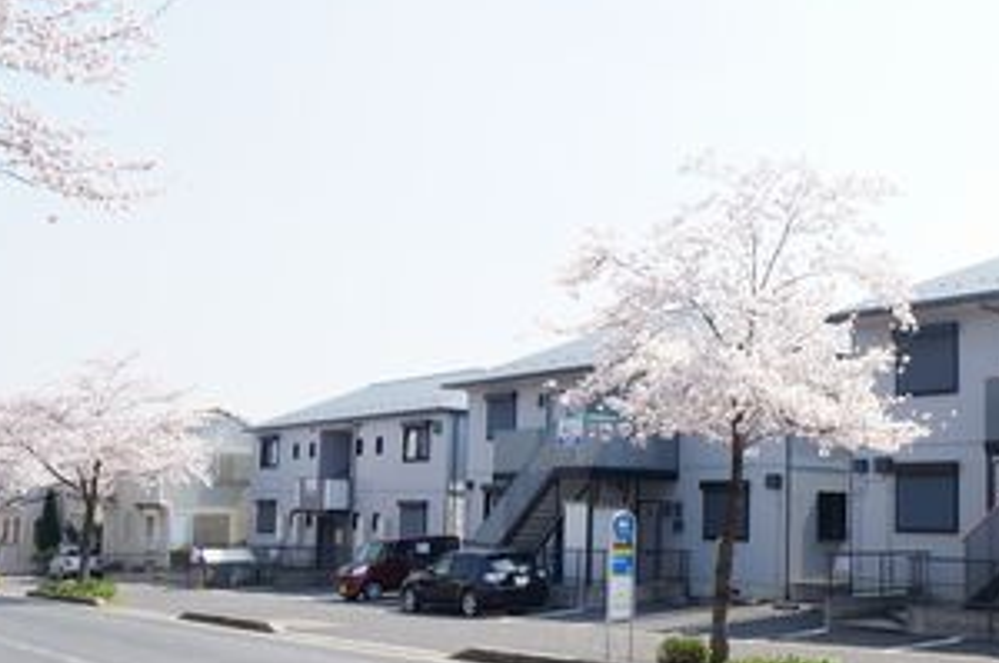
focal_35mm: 52
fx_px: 1441
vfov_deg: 25.8
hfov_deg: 37.5
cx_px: 716
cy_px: 408
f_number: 10
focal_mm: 16
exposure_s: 1/60
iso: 100
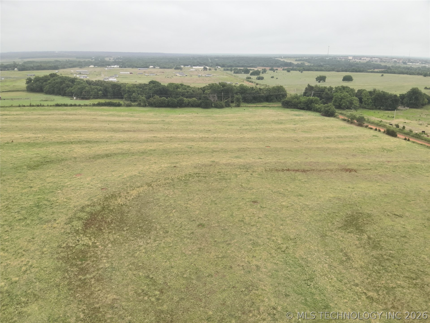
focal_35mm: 24
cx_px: 215
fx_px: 298
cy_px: 162
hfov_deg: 71.6
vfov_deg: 56.8
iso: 530
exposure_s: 1/50
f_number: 2.8
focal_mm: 4.4
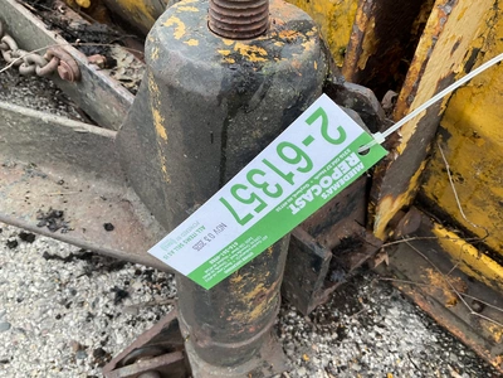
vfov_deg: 48.2
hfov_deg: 61.7
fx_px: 421
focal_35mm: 29
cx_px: 252
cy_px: 189
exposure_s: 1/122
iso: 25
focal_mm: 3
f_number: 1.8
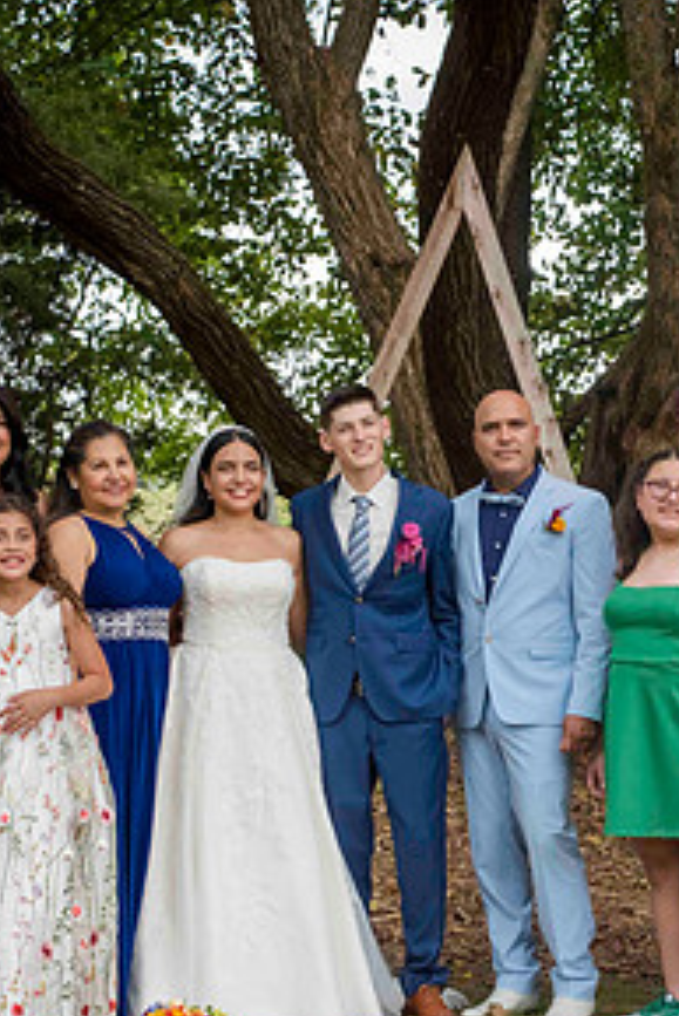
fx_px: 2882
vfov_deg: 20.0
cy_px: 564
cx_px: 454
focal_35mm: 102
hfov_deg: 13.4
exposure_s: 1/160
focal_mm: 50
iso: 800
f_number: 7.1
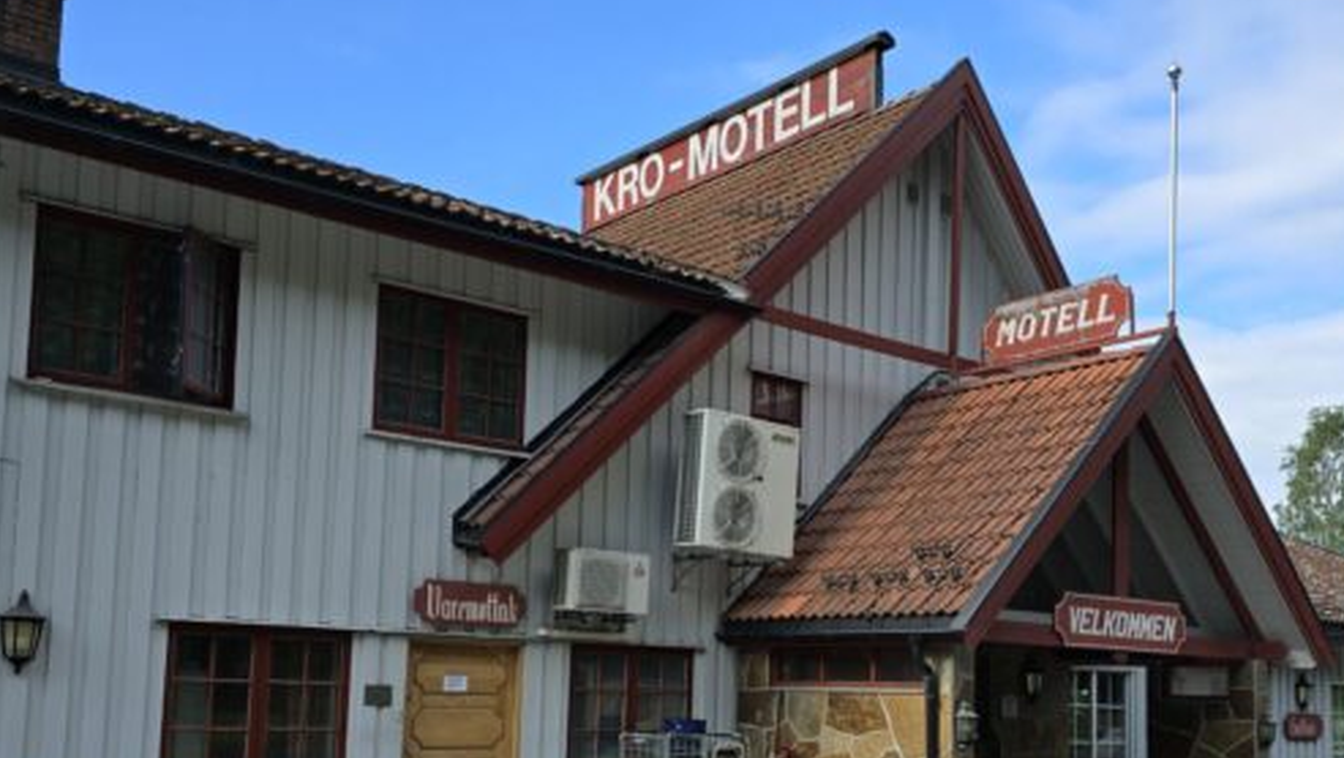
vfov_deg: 30.0
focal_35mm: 39
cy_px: 567
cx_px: 772
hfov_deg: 51.4
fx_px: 1391
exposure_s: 1/394
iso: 12
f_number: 1.7
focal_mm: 6.3
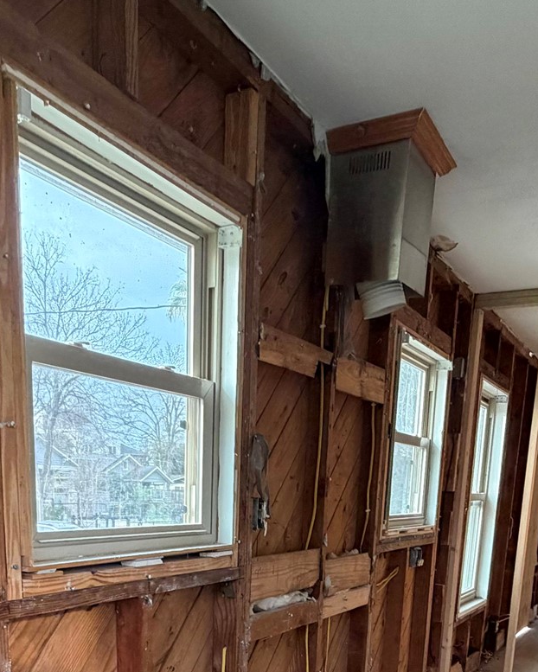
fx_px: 716
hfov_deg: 41.1
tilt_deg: -12.4
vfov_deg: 44.2
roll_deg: -2.0
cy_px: 643
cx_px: 244
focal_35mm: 36
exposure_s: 1/72
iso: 320
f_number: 2.2
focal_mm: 2.22
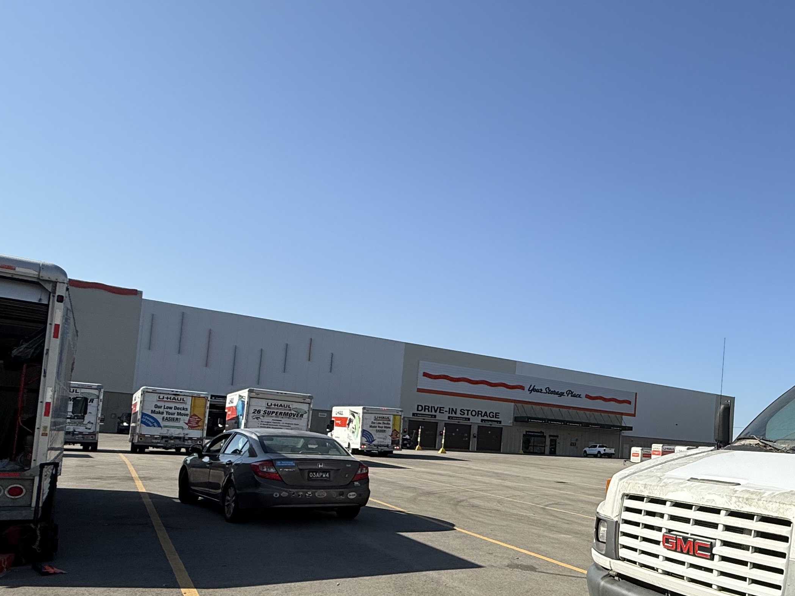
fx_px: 620
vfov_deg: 49.8
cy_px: 426
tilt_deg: +4.4
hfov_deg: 56.0
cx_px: 723
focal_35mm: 27
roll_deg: -2.3
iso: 50
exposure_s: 1/2611
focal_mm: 2.22
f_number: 2.2
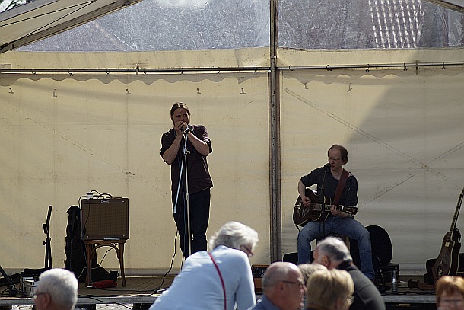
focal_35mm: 210
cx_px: 232
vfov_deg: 6.5
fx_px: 2707
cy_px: 155
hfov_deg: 9.8
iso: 100
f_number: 5.6
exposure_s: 1/400
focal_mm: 140
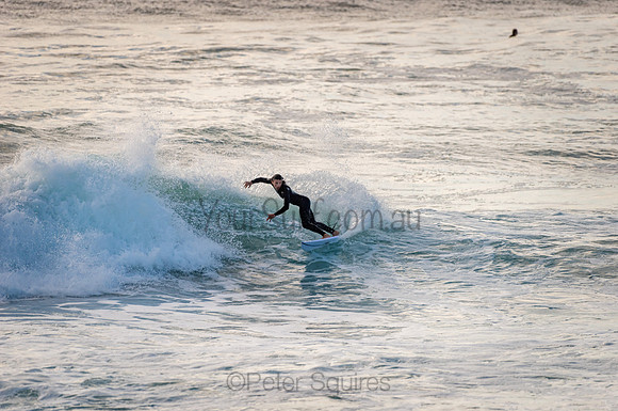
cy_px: 206
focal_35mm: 501
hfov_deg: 4.1
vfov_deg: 2.7
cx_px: 309
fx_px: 8584
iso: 220
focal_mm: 500
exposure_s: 1/2000
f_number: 5.6
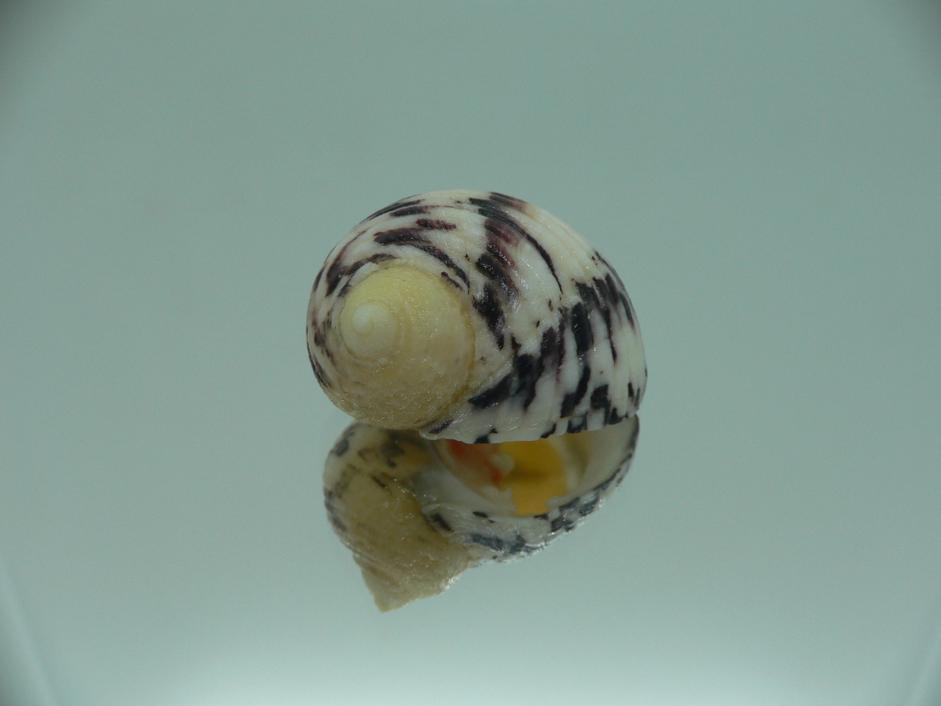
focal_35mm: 35
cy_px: 353
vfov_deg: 40.7
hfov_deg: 52.6
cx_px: 470
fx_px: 951
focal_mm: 4.6
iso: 80
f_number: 2.8
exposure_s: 1/60
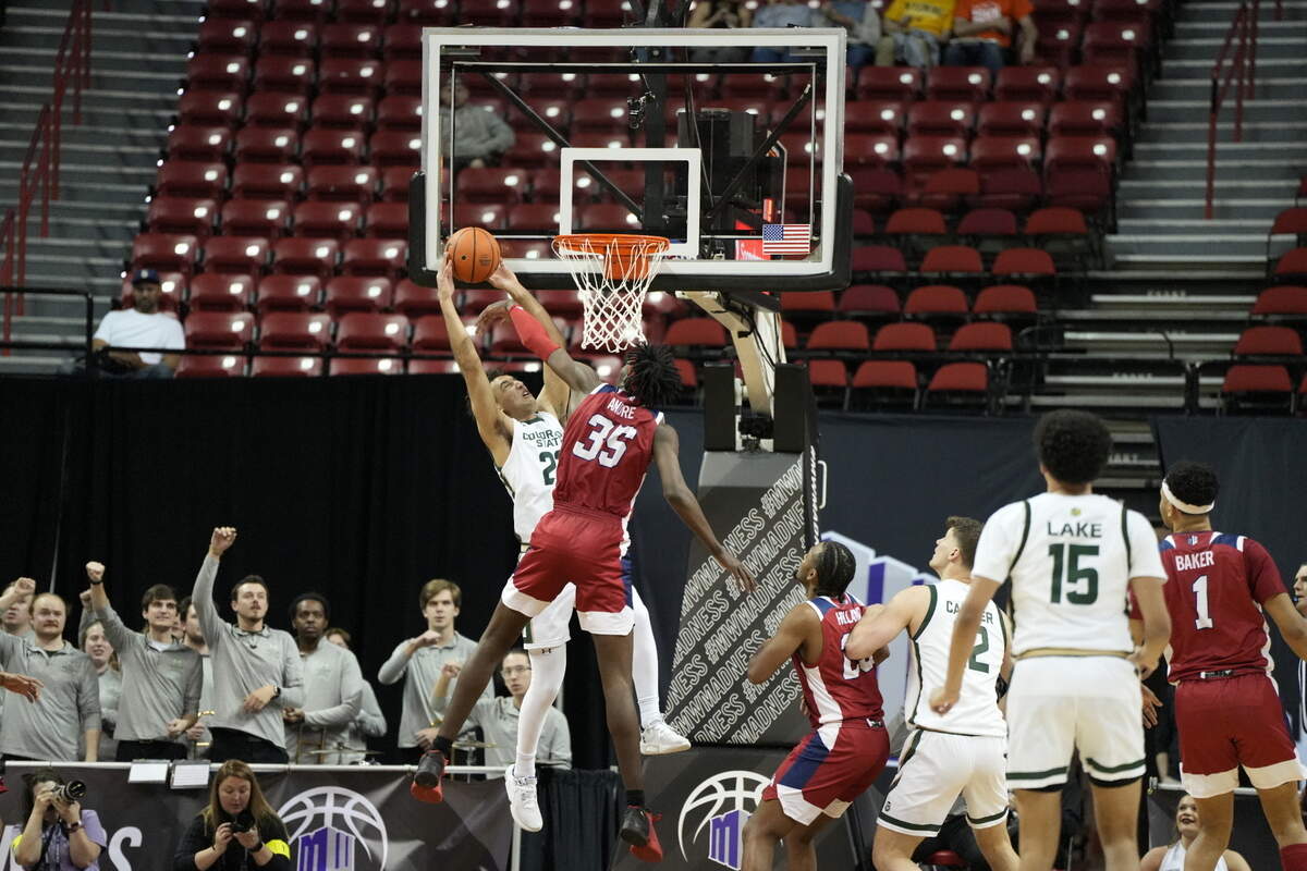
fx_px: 7261
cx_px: 654
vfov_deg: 6.9
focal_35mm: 200
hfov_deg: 10.3
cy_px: 436
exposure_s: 1/1250
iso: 6400
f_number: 2.8
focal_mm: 200
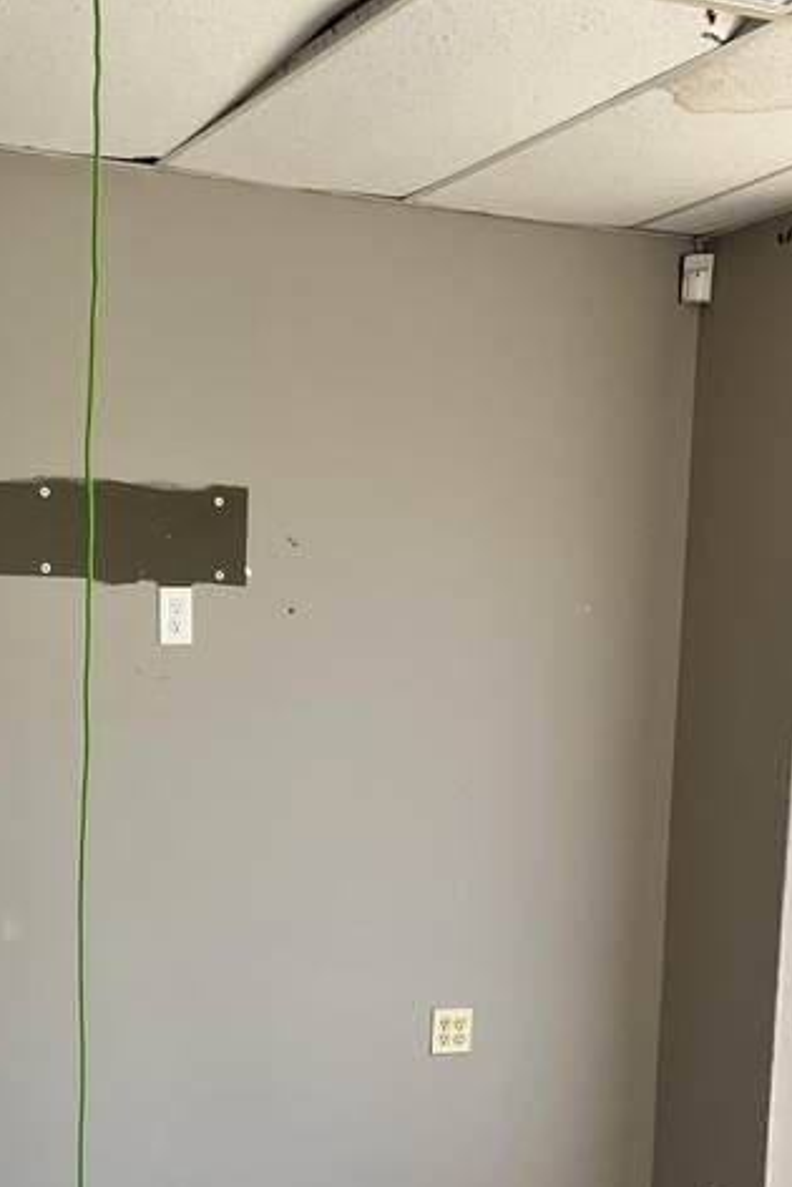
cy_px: 1001
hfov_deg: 24.2
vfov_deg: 34.7
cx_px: 151
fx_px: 1814
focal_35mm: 55
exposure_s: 1/121
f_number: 1.5
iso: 100
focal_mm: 5.7
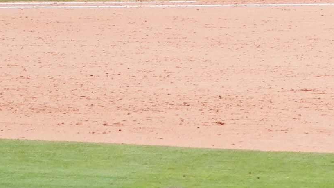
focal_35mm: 562
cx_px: 794
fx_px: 4977
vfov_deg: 2.1
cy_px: -574
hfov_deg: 3.8
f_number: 2.8
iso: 800
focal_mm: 73
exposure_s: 1/6400
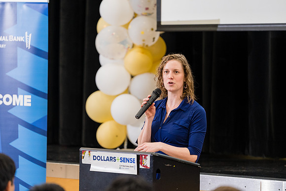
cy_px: 96
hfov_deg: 10.3
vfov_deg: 6.9
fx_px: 1589
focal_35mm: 200
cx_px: 143
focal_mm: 200
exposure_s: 1/250
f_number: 2.8
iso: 1600
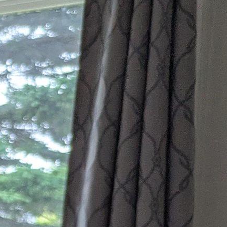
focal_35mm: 157
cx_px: -502
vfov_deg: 10.6
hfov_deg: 8.7
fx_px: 1165
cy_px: 375
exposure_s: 1/264
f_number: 1.89
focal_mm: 5.43
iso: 43
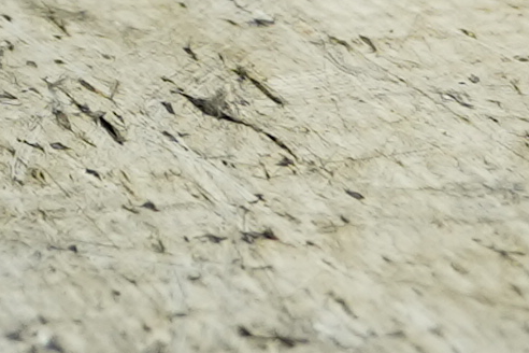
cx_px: -1467
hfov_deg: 7.8
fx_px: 2821
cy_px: -767
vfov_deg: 6.4
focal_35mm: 192
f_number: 4
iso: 500
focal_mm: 16
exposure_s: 1/160
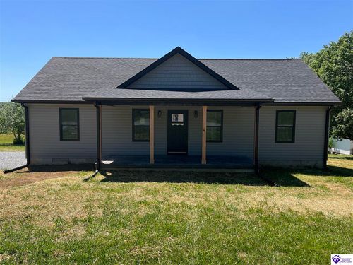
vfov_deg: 53.1
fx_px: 265
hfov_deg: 67.3
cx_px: 176
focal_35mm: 26
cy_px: 132
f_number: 1.6
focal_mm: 5.1
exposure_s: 1/2222
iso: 50
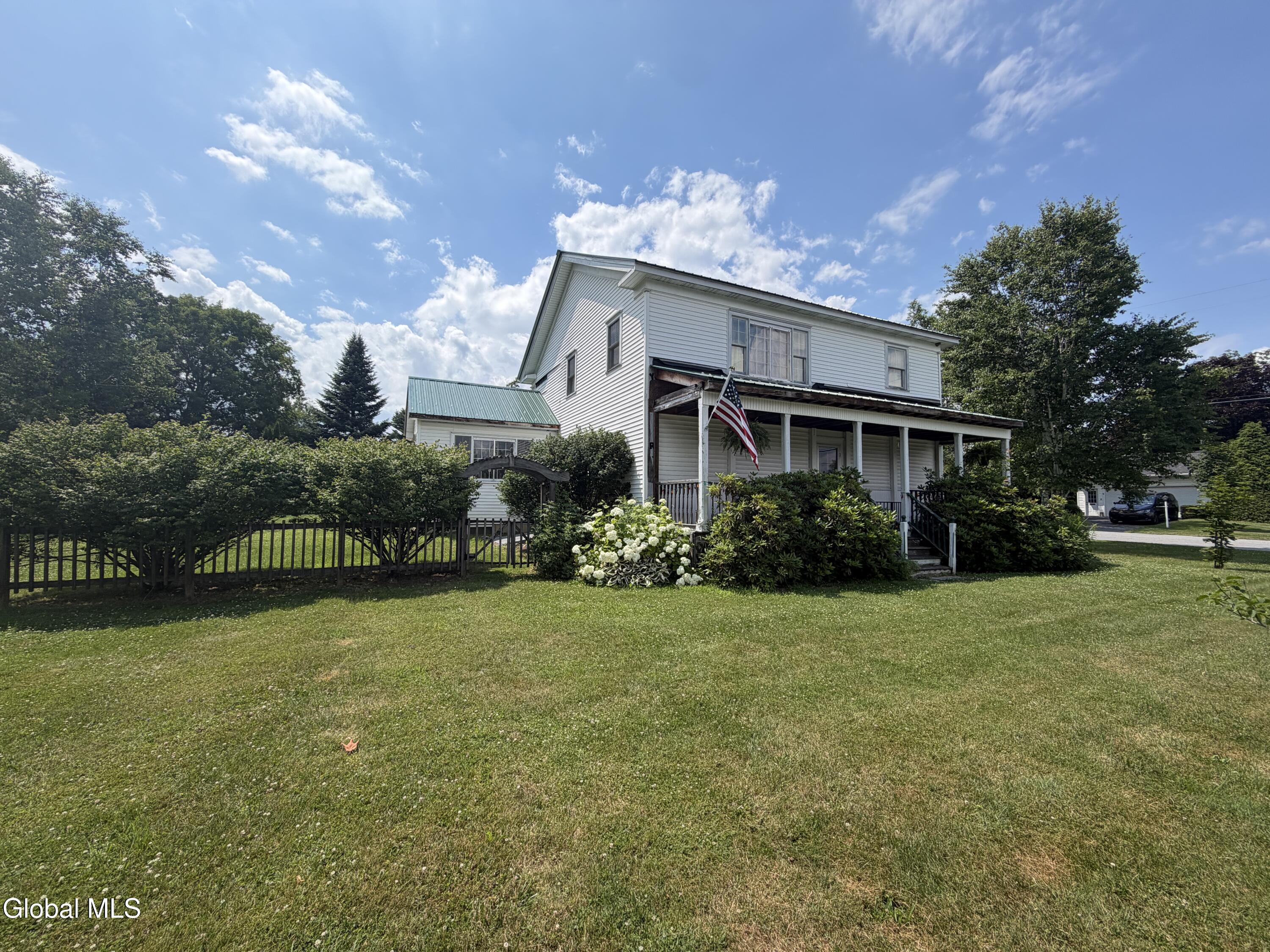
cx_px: 635
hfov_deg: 102.1
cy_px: 476
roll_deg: -0.1
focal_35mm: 14
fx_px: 514
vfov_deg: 85.7
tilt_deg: +4.9
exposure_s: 1/1068
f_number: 2.2
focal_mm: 2.22
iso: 20
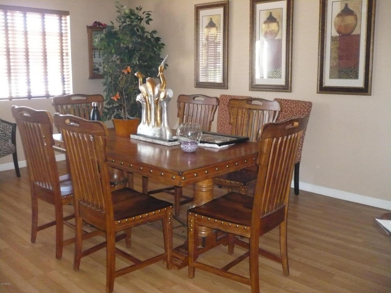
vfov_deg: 40.7
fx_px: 395
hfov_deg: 52.6
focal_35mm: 35
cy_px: 146
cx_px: 196
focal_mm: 5.8
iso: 640
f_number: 2.8
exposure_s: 1/30
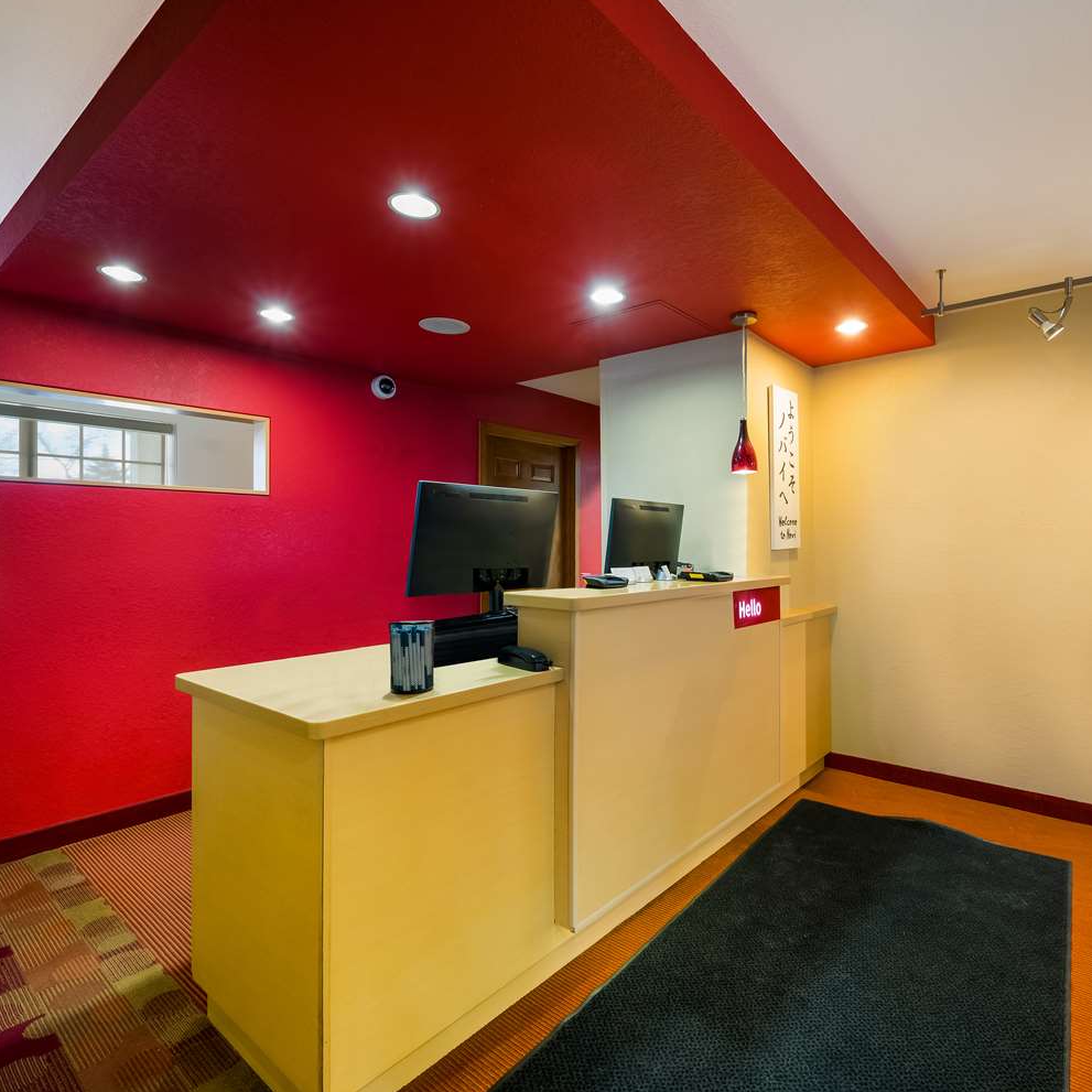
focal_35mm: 18
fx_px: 642
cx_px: 628
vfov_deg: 80.7
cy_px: 542
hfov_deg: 80.2
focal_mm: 14
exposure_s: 1.3
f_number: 8
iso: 400
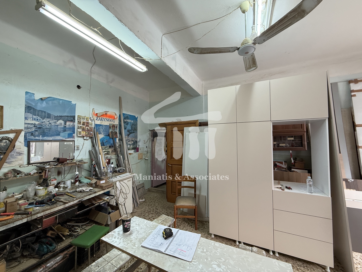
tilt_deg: +2.9
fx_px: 146
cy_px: 136
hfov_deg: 102.1
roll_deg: +0.6
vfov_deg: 85.7
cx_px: 181
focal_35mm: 14
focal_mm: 2.22
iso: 200
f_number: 2.2
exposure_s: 1/50
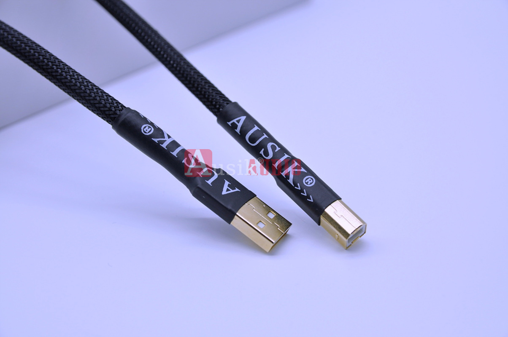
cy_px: 168
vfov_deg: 20.6
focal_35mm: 66
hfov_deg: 30.5
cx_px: 254
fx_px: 930
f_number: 5
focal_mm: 44
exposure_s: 1/160
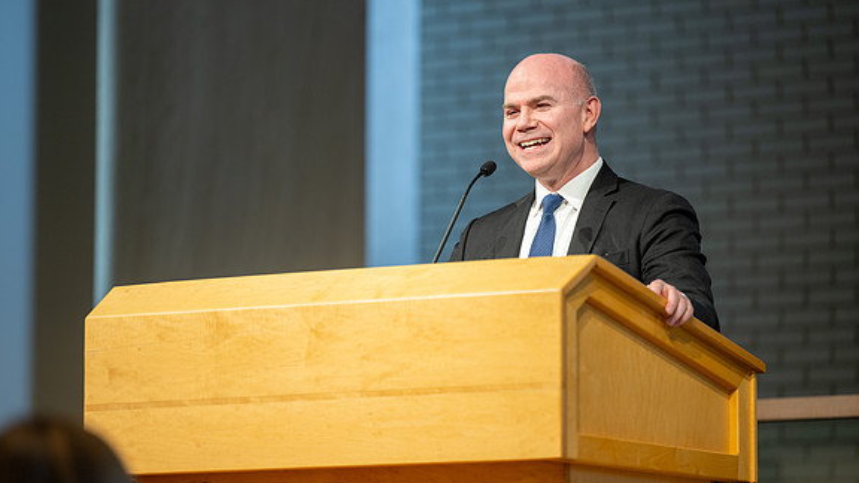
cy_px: 242
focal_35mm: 211
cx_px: 428
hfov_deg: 10.2
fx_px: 4806
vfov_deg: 5.8
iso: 400
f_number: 2.8
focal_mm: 200
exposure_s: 1/125
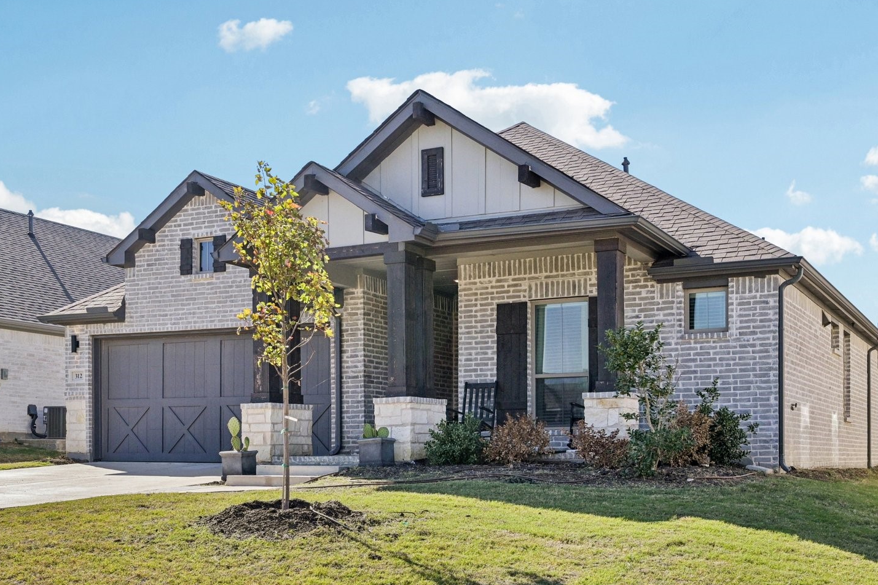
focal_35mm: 43
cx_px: 446
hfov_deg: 45.4
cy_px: 342
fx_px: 1048
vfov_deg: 31.1
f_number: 8
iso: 400
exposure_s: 1/1000
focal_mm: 30
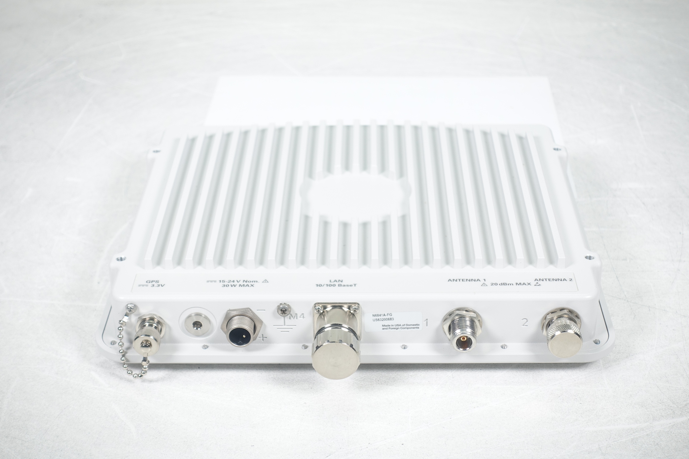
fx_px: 1340
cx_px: 344
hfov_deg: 28.8
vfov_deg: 19.5
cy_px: 230
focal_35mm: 70
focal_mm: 25.7
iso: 125
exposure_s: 1/125
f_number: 4
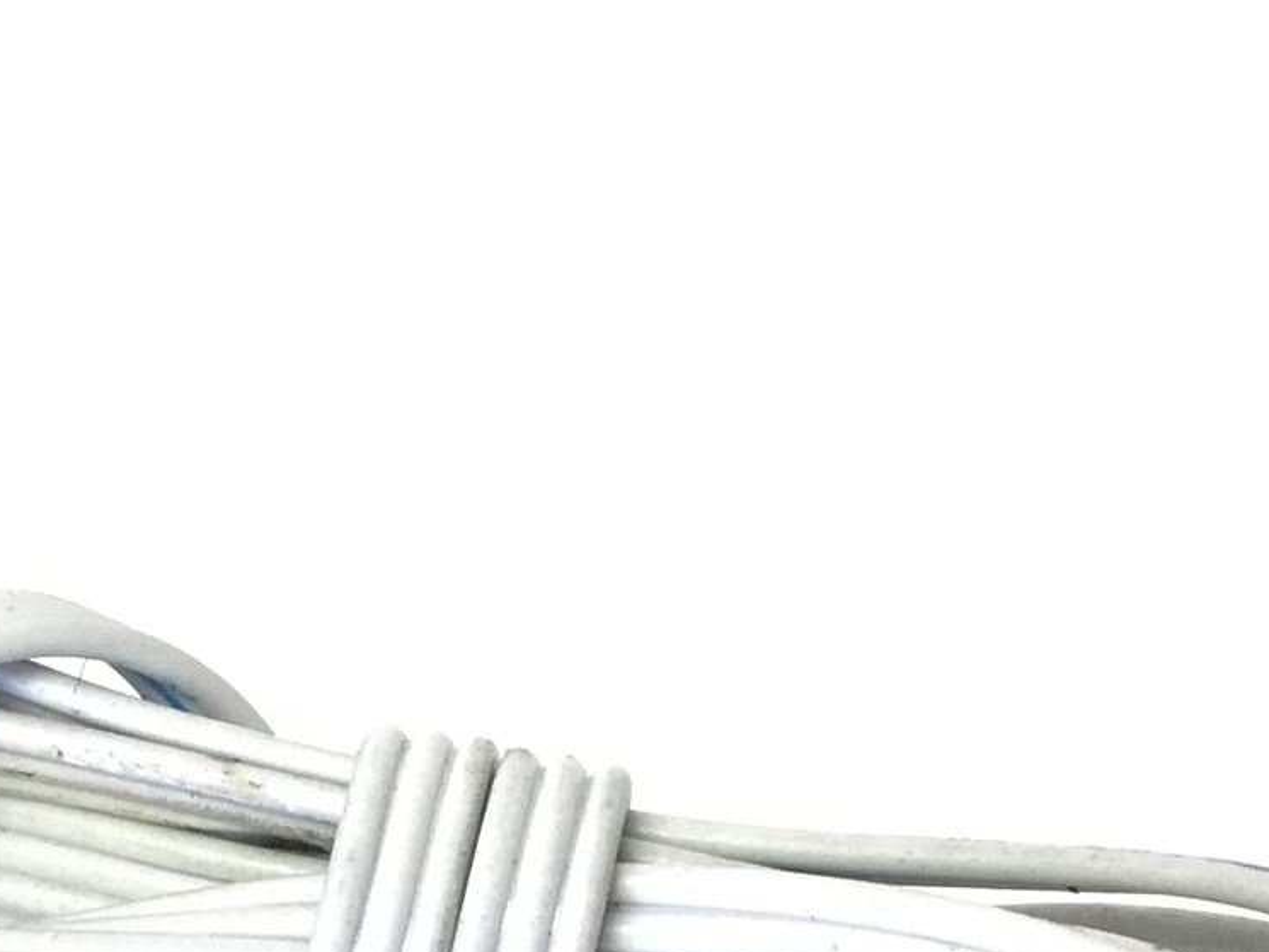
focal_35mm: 95
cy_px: 949
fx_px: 3483
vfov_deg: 15.3
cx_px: 341
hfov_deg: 20.5
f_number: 2.4
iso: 25
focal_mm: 3.3
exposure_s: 1/30
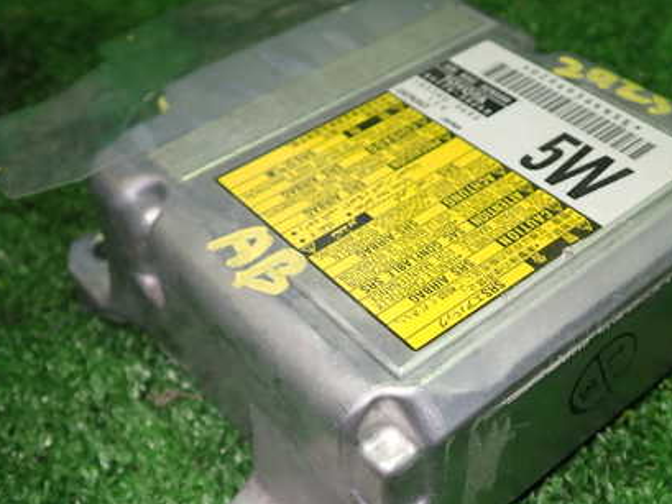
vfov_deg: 32.7
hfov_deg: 42.8
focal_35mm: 44
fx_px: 854
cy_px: 314
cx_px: 396
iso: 200
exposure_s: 1/40
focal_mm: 5.4
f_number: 2.3
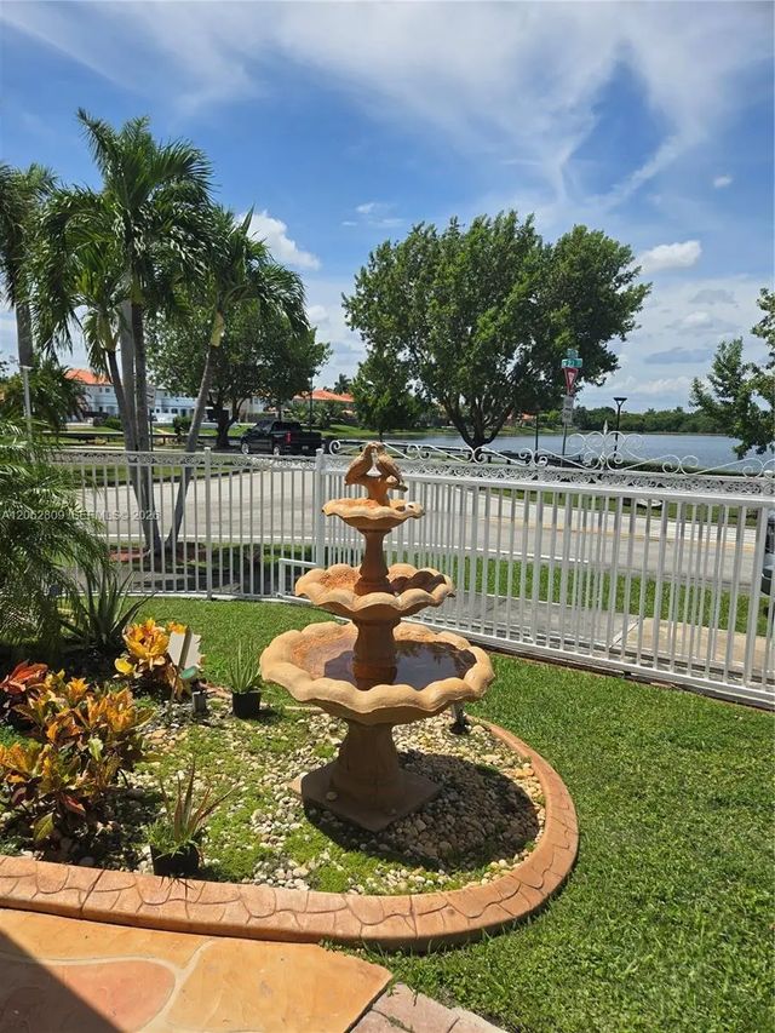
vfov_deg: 73.9
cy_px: 516
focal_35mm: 23
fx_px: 686
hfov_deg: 58.9
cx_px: 388
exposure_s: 1/2921
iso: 32
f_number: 1.8
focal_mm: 5.4
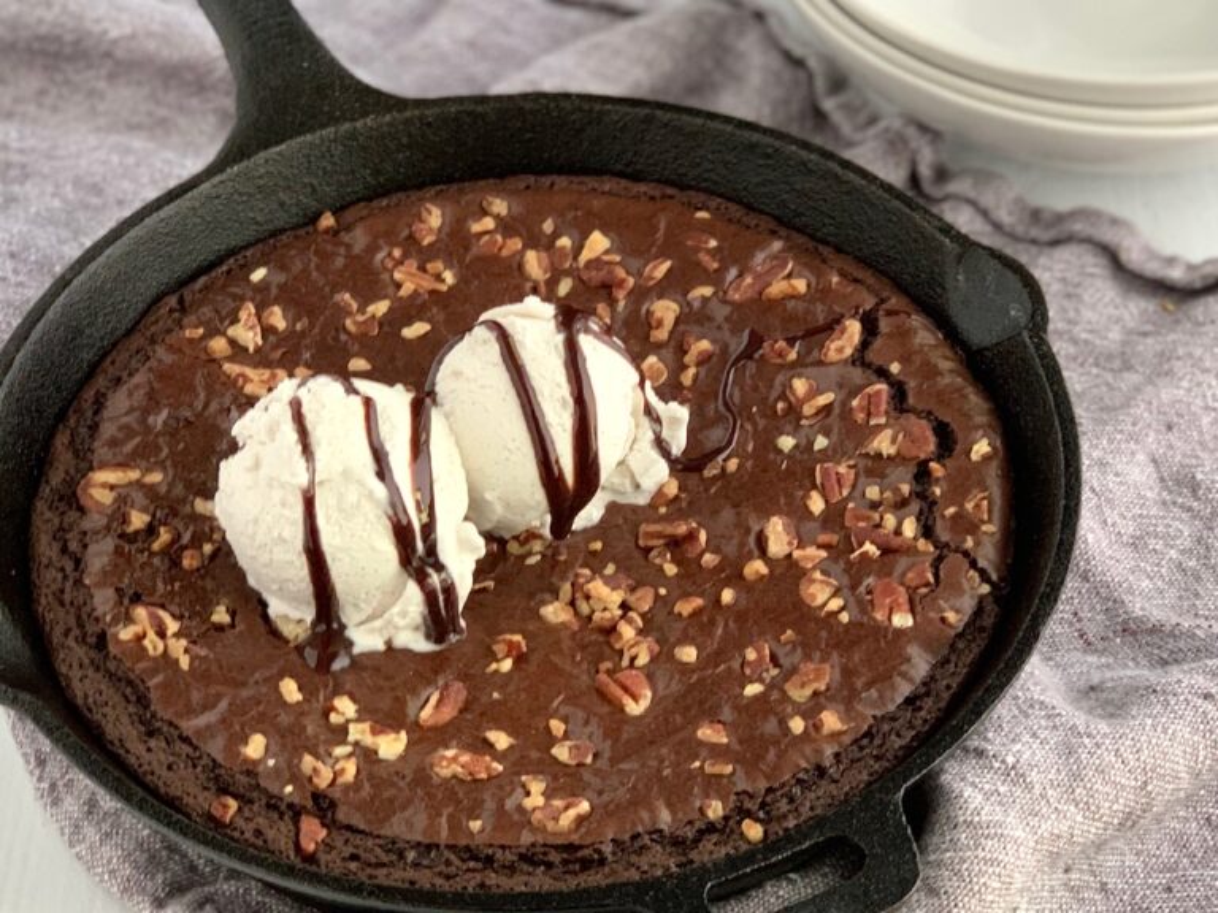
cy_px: 456
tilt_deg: -43.7
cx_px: 609
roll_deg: -1.2
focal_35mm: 52
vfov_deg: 28.0
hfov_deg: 36.8
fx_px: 1830
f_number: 2.4
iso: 125
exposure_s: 1/63
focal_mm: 6
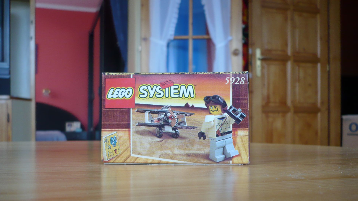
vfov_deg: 30.3
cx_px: 182
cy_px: 129
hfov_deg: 51.6
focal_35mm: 39
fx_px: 370
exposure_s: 1/30
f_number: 2.8
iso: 100
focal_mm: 5.8
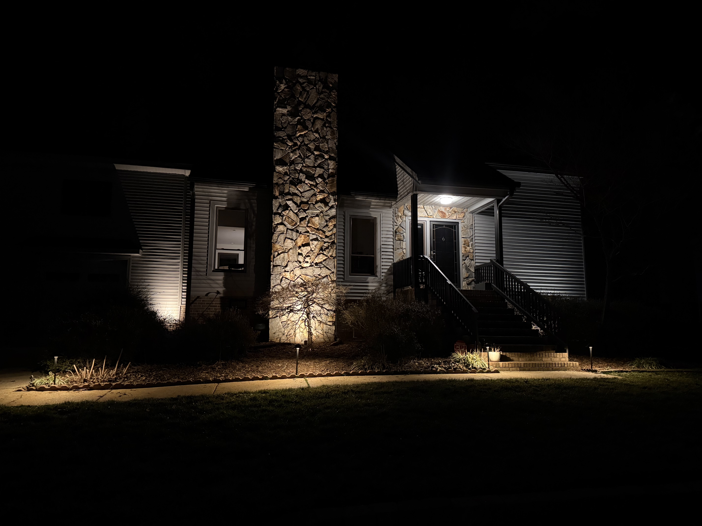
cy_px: 263
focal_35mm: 24
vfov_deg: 56.8
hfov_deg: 71.6
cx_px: 351
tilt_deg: +8.1
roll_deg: -0.1
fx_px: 487
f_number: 1.78
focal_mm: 6.76
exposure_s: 1/28
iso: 1600
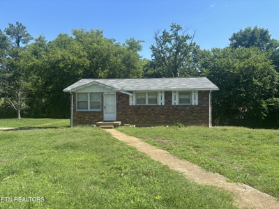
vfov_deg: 53.1
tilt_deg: -0.8
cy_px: 104
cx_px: 140
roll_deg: -0.6
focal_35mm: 26
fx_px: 210
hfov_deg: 67.3
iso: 50
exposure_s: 1/1912
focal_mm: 5.96
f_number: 1.6
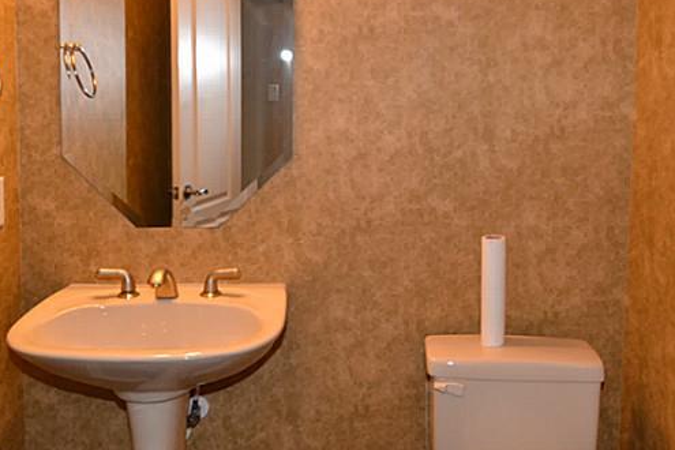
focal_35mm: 31
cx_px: 404
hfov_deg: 59.8
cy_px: 119
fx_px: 581
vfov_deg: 41.2
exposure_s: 1/60
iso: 560
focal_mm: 10
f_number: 3.5
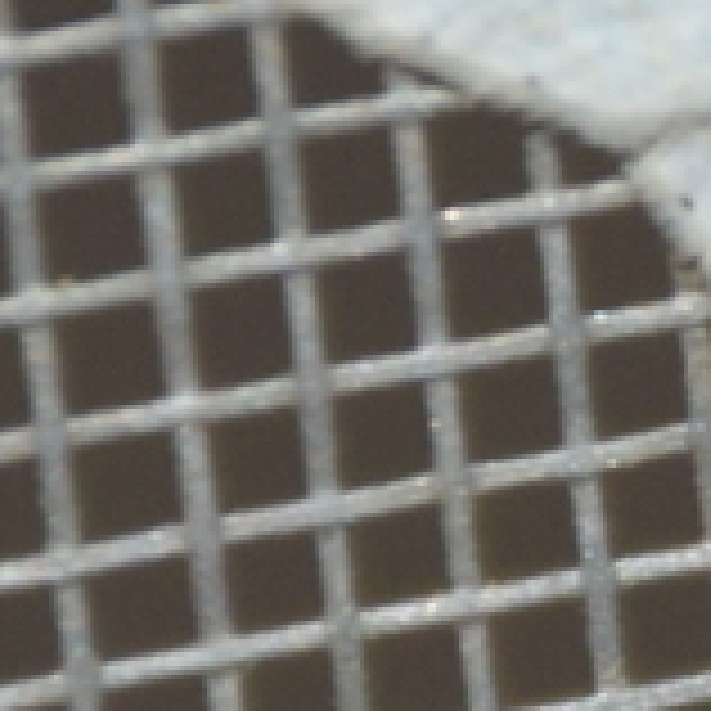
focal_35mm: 1087
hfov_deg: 1.6
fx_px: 25260
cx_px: 1240
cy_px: 162
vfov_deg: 1.6
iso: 320
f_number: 7.1
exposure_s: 1/60
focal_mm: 140
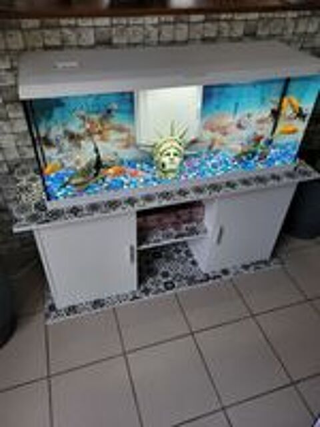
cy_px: 214
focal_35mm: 26
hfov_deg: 53.1
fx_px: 320
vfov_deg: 67.3
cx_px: 160
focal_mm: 5.4
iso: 200
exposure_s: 1/100
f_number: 1.8
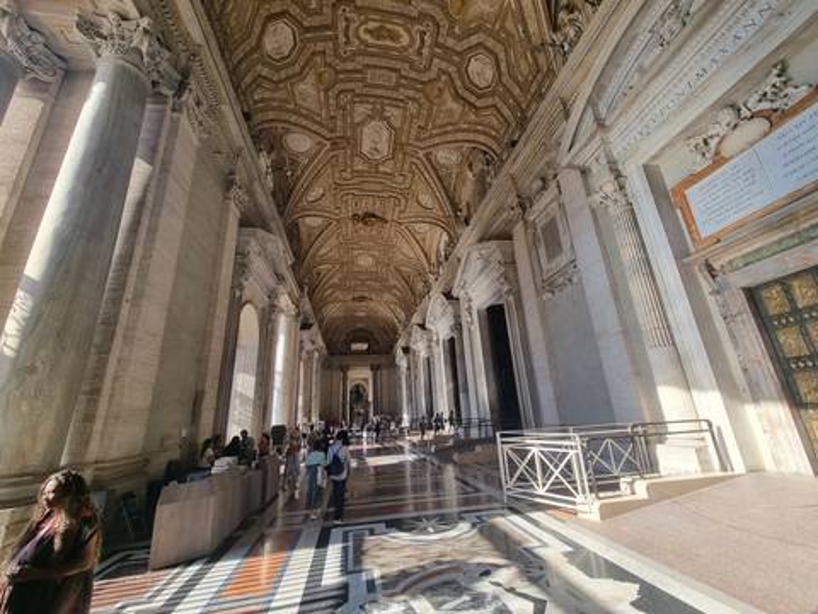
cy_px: 307
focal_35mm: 13
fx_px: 307
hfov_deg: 106.2
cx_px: 409
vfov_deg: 89.9
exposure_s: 1/405
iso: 50
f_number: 2.2
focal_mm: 2.2
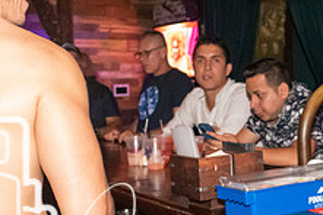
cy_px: 127
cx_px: 266
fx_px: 637
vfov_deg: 19.1
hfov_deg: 27.8
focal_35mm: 71
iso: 6400
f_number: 3.5
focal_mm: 18
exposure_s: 1/60
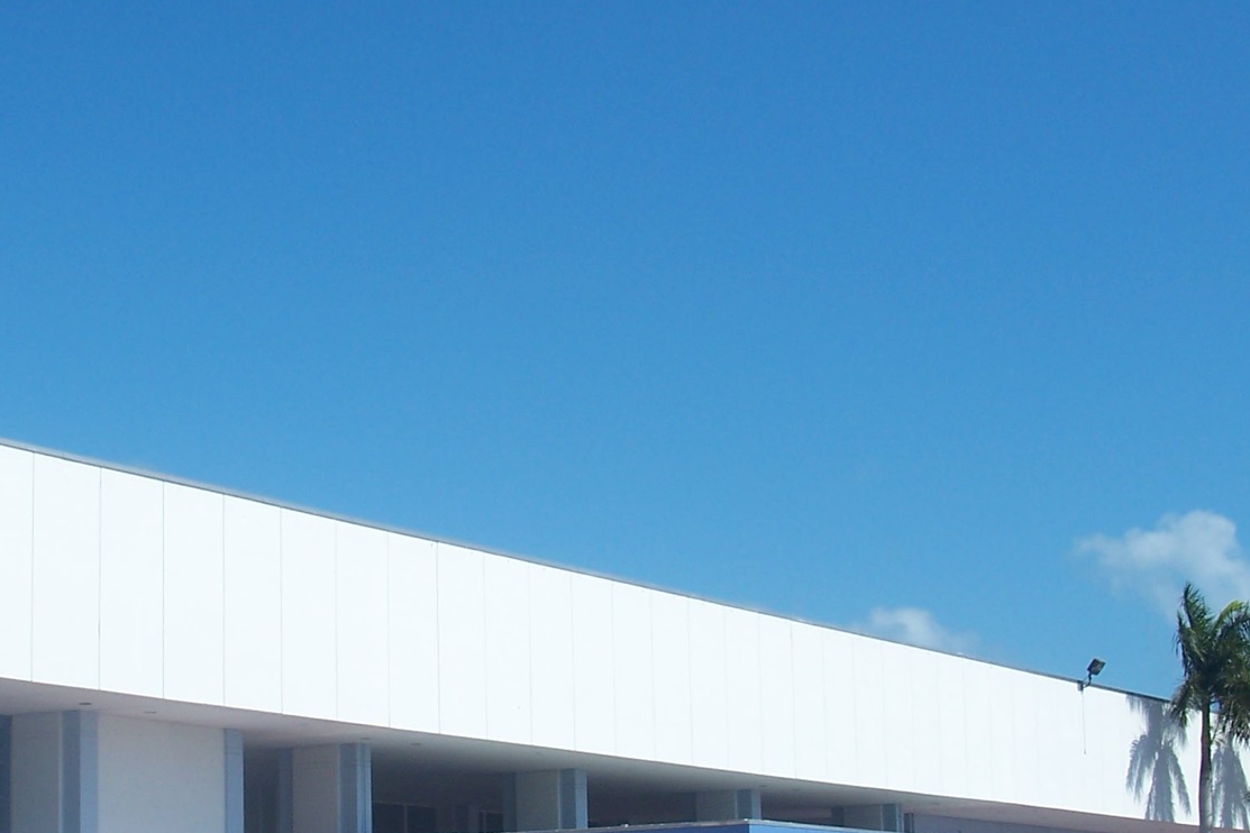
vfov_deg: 16.4
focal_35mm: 83
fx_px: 2882
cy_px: 511
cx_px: 366
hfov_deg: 24.3
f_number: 4
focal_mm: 7.8
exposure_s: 1/800
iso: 64
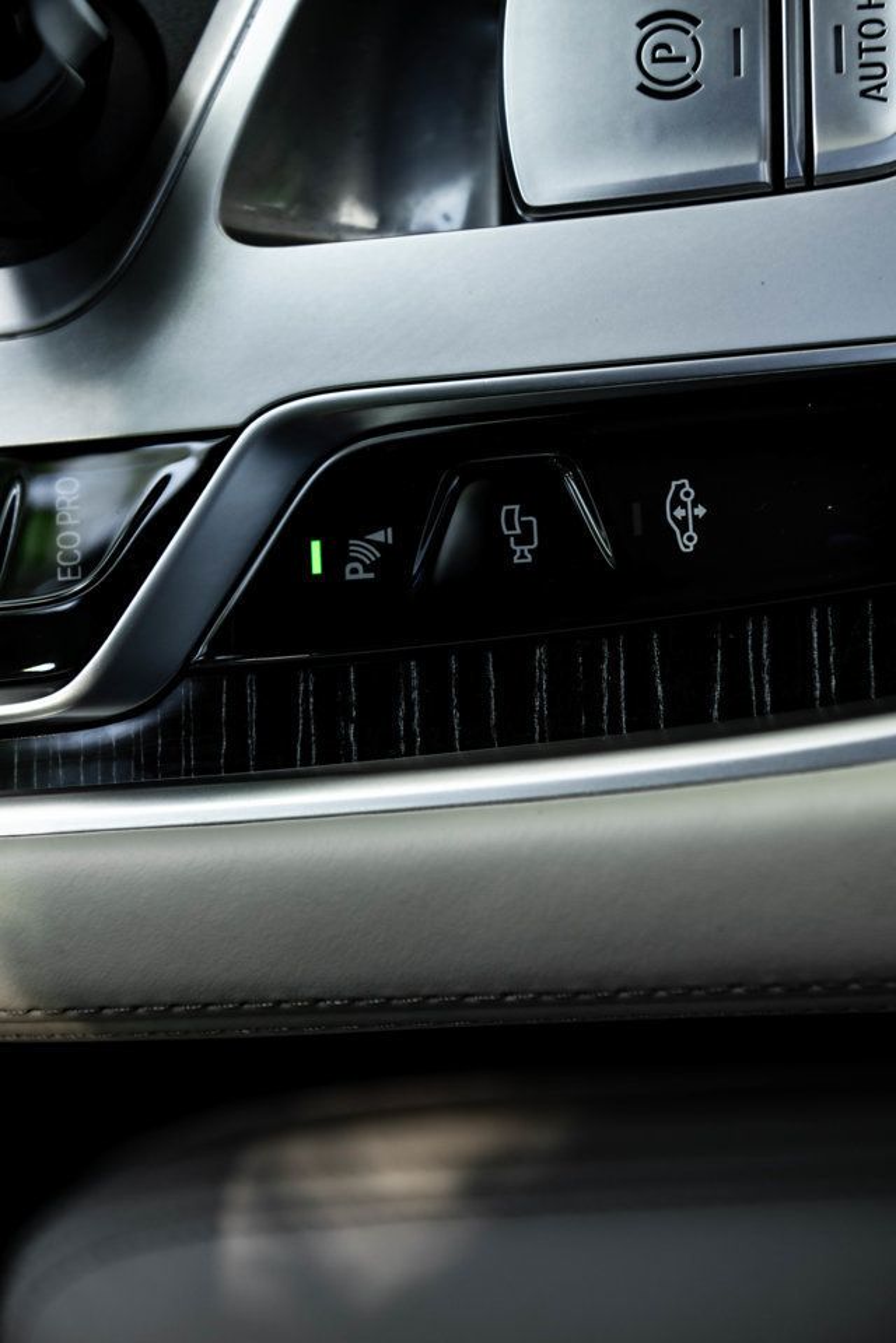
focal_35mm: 52
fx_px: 1941
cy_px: 672
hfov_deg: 26.0
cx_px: 448
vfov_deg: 38.2
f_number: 4.5
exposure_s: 1/250
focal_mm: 52
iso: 800
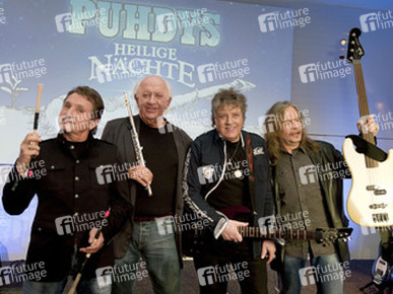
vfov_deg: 37.7
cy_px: 147
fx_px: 431
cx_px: 196
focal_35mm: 38
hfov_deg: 49.0
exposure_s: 1/160
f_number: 5
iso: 1000
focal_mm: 34
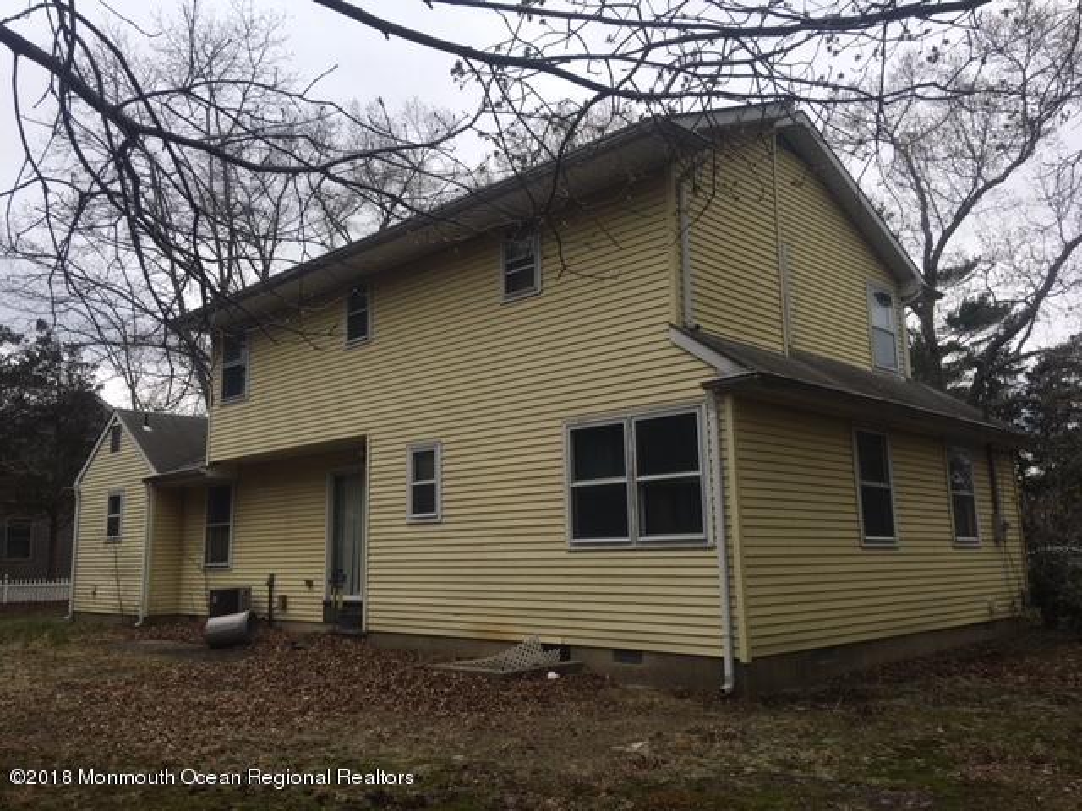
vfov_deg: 48.2
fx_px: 906
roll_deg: +0.4
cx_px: 541
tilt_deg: +10.6
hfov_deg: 61.7
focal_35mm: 29
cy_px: 406
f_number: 2.2
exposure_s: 1/1451
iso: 25
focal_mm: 4.15
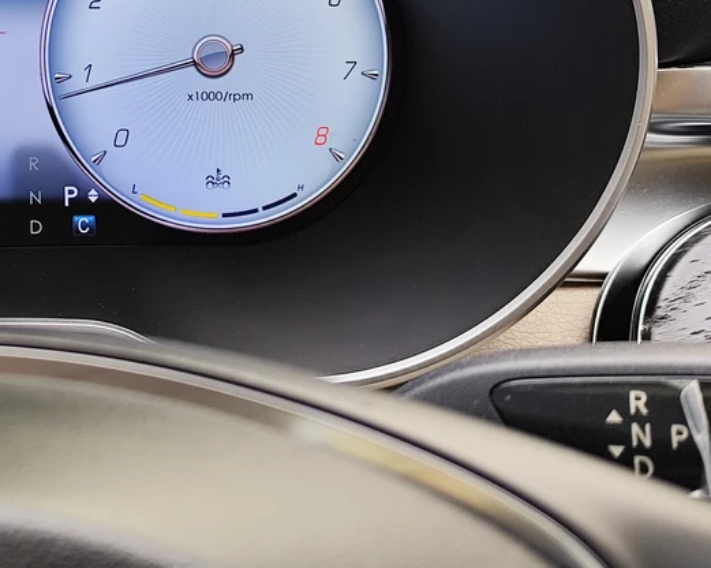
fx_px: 1514
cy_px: 38
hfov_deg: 24.4
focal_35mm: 72
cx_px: -105
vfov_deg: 20.7
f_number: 1.65
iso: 80
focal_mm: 6.19
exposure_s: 1/100
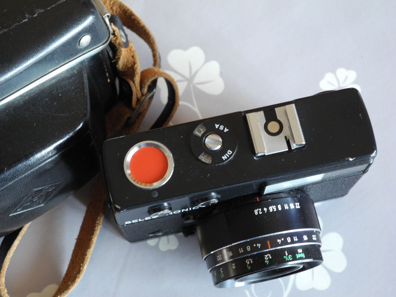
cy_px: 148
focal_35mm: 68
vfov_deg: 21.6
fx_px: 778
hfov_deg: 28.6
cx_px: 198
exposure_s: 1/9.1
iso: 400
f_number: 4
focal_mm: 14.5
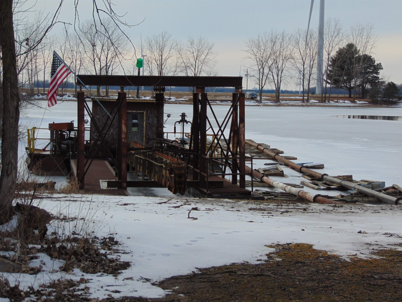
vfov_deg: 13.7
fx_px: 1254
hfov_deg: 18.2
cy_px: 151
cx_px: 201
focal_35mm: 108
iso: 80
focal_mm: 19.4
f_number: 3.9
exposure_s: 1/125
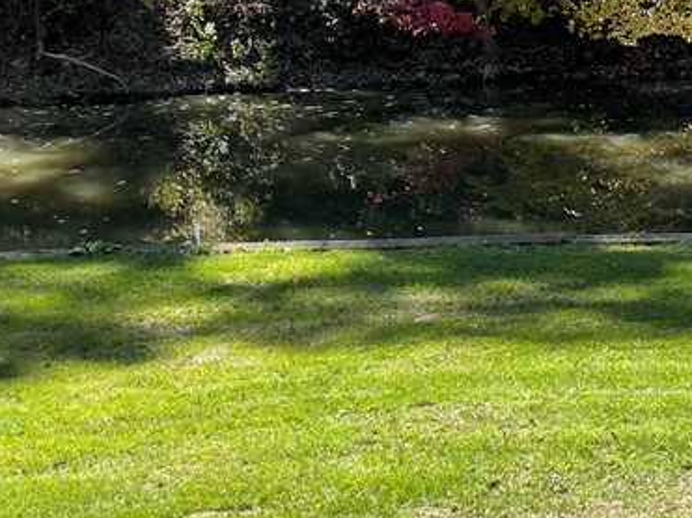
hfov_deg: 27.7
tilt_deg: -14.8
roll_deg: +3.2
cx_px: 532
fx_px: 1379
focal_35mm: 69
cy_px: 313
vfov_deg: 21.3
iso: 32
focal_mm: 5.1
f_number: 1.6
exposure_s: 1/1030
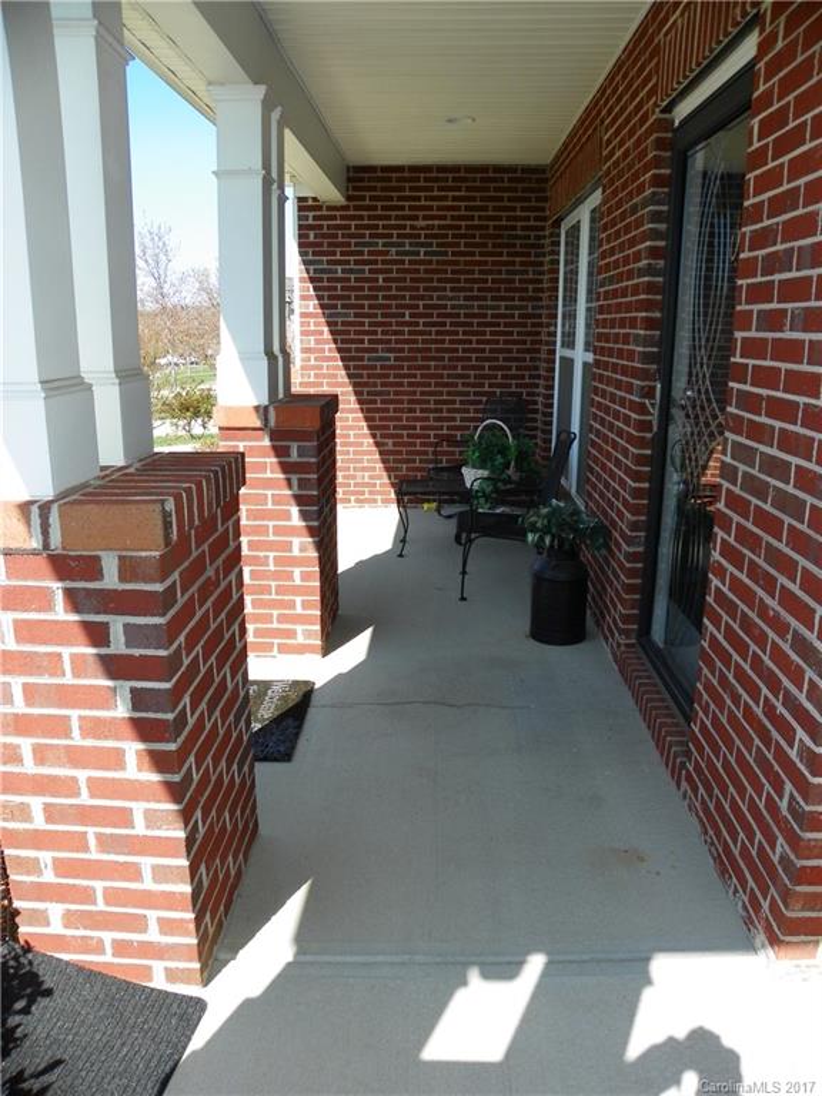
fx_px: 823
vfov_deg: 67.3
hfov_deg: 53.1
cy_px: 548
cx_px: 411
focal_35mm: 26
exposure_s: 1/250
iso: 64
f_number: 4
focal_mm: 4.6
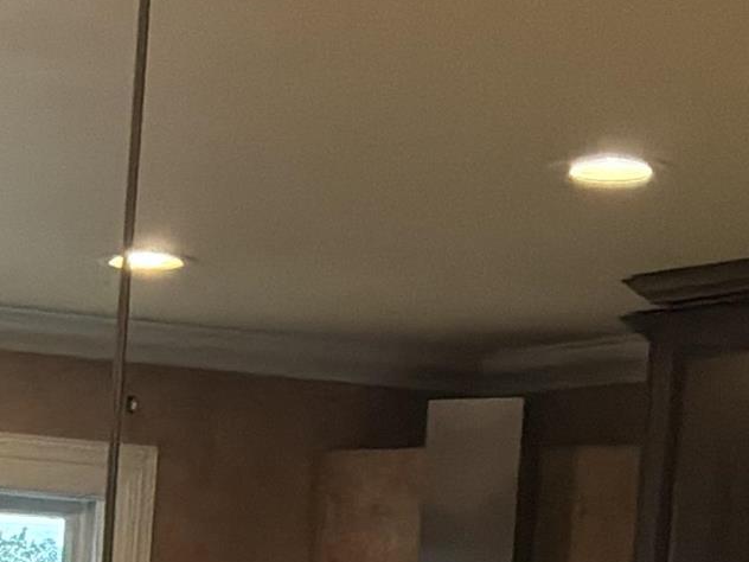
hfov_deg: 13.6
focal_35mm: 136
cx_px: -398
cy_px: 1073
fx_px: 2943
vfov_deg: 10.2
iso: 100
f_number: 1.8
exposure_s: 1/120
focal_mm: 3
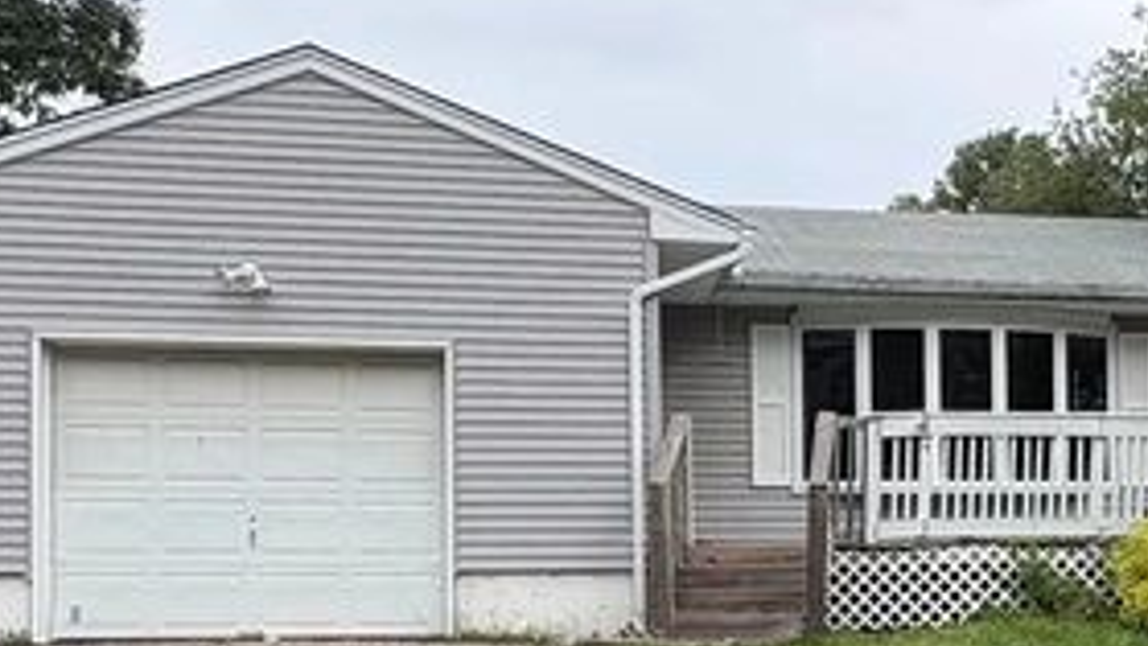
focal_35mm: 56
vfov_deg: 21.1
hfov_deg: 36.0
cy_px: 535
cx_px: 922
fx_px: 1705
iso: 50
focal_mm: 2.22
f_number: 2.2
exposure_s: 1/620
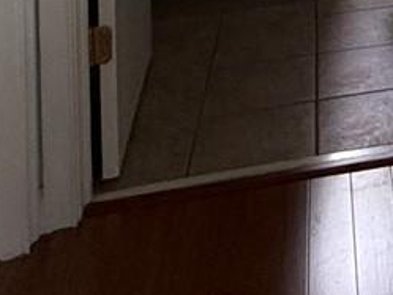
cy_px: -377
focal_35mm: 90
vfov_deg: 13.1
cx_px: 647
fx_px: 1022
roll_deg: +0.1
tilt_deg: -0.7
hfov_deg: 18.4
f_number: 2.2
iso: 250
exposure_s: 1/99
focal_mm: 2.22
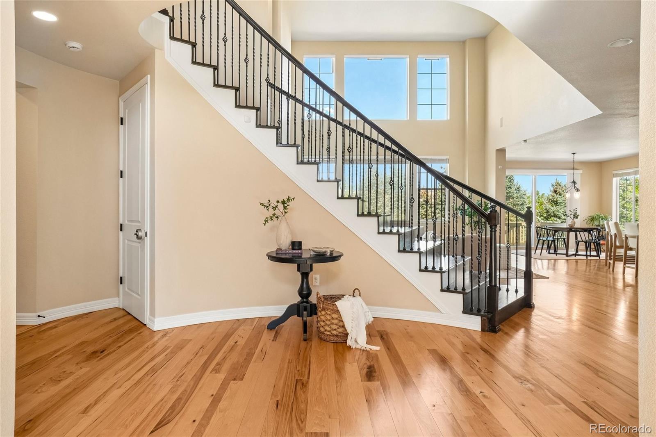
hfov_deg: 81.2
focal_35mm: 21
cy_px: 218
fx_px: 383
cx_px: 328
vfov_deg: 59.5
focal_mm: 14
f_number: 8
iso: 400
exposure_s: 1/80
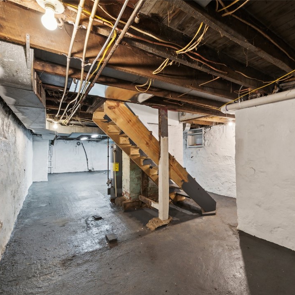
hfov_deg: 80.0
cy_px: 149
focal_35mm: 18
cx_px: 174
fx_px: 174
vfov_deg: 80.7
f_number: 11
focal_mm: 14
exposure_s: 1/1.25
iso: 50
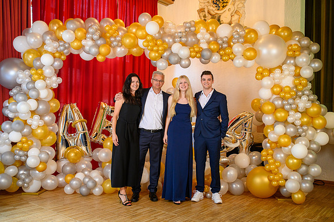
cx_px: 167
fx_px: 325
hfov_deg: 54.5
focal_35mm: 35
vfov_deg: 37.8
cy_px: 111
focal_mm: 35
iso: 1250
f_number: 3.5
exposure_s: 1/100
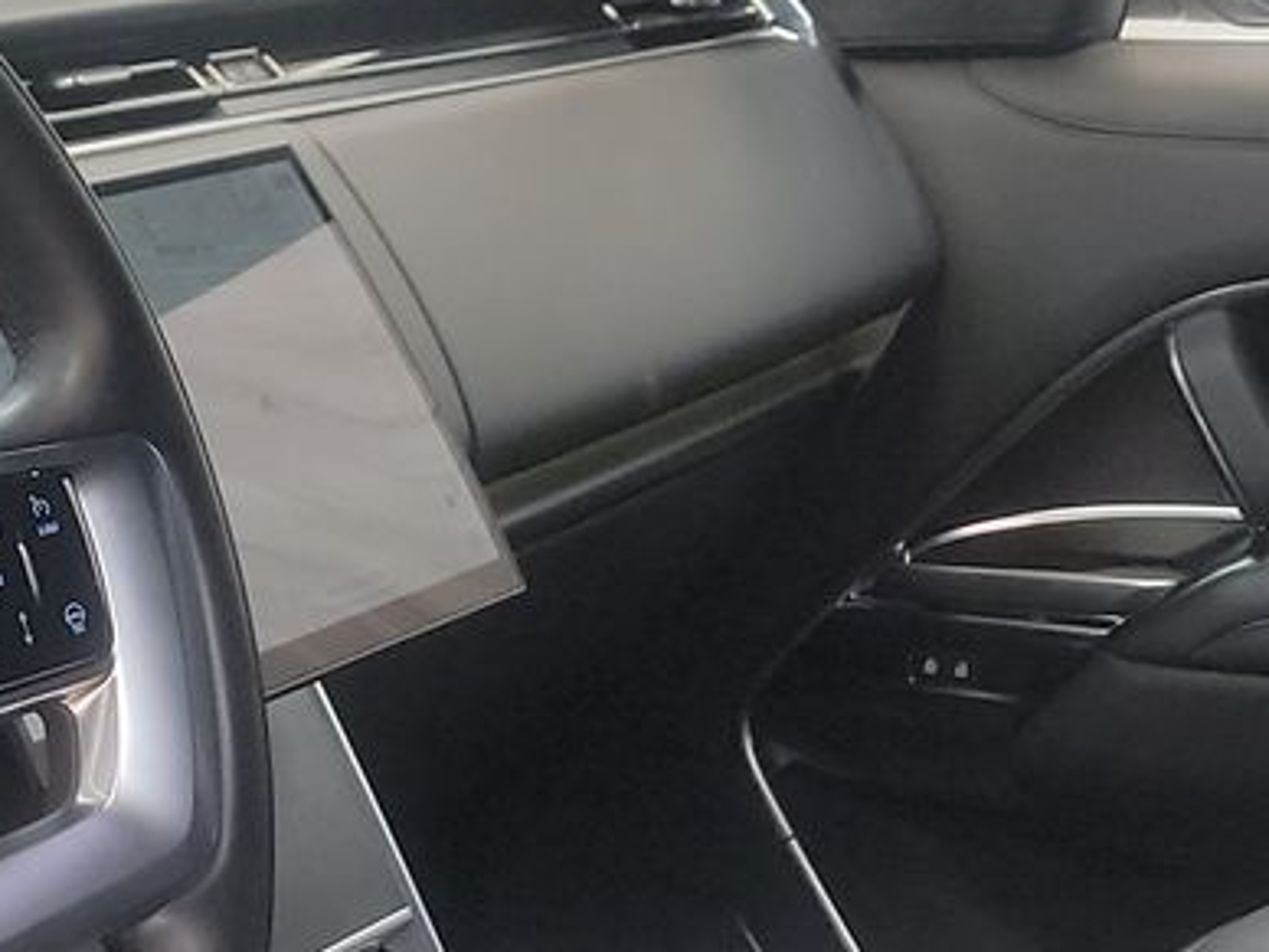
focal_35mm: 99
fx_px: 3629
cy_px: 664
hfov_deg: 18.9
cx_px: -196
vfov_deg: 14.9
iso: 535
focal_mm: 6.7
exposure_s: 1/59
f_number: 1.8
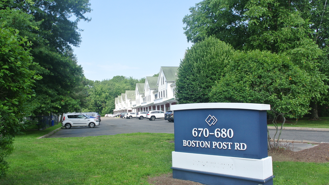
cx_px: 150
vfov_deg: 37.7
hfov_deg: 62.5
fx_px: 270
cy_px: 109
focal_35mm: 31
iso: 100
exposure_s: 1/320
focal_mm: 10
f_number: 4
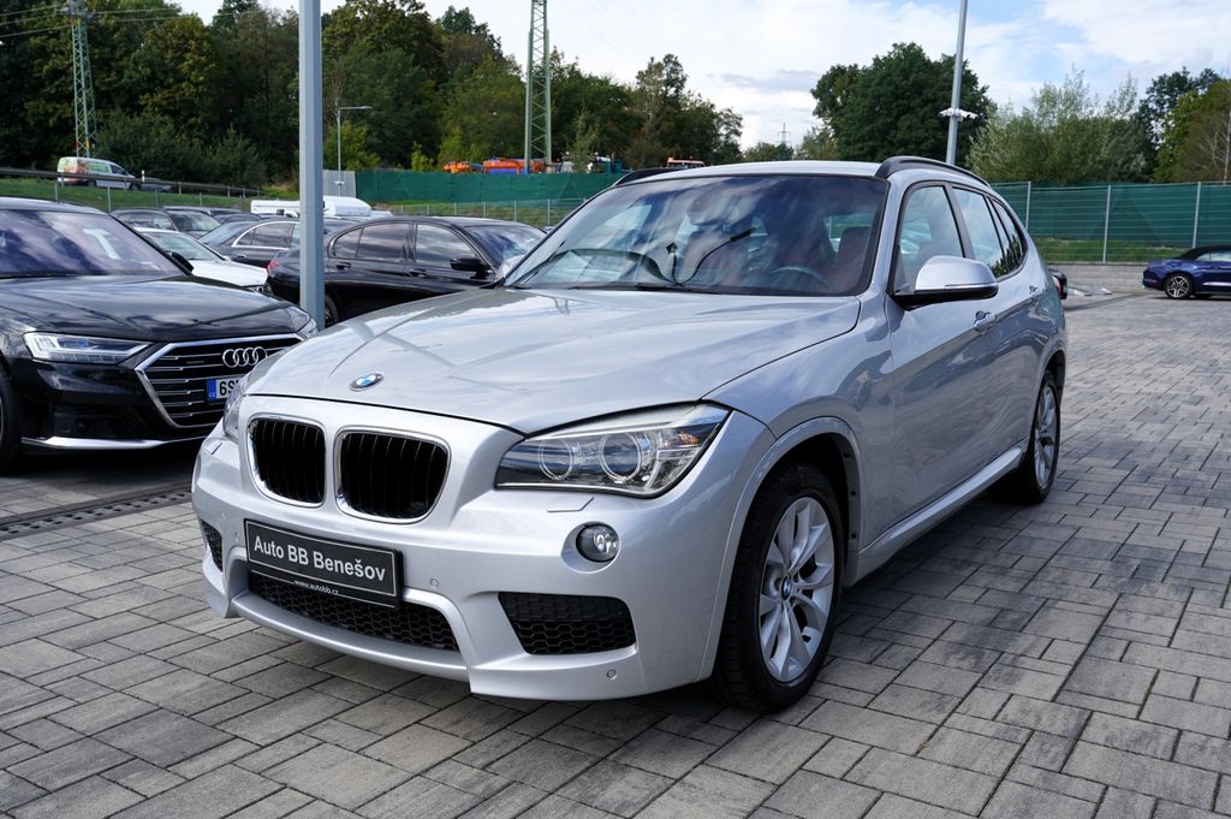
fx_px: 1025
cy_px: 410
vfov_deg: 43.5
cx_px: 616
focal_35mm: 30
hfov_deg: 62.0
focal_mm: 30
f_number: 8
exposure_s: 1/250
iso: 100
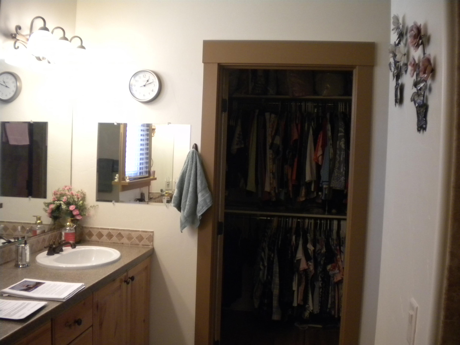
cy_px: 172
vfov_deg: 40.7
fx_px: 465
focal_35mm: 35
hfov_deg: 52.6
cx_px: 230
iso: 400
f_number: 3.1
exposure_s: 1/36.5
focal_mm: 6.3
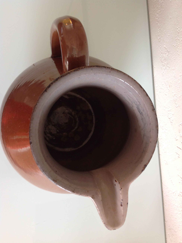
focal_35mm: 35
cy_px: 122
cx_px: 91
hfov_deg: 40.6
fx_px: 246
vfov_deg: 52.7
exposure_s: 1/15
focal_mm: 4.28
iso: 64
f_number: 2.4
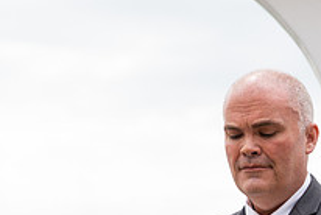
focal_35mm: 180
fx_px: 1607
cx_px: 313
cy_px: 273
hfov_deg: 11.3
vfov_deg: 7.6
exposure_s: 1/1600
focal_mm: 64
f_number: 2.8
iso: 125
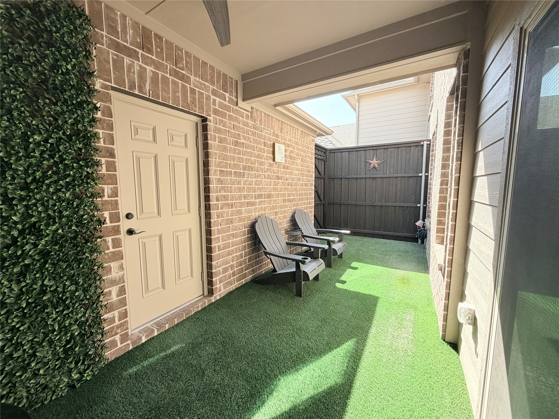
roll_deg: +0.3
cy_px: 210
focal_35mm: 14
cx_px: 280
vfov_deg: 85.7
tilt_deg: -6.7
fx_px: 226
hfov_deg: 102.1
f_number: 2.2
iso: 50
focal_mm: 2.22
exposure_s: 1/121
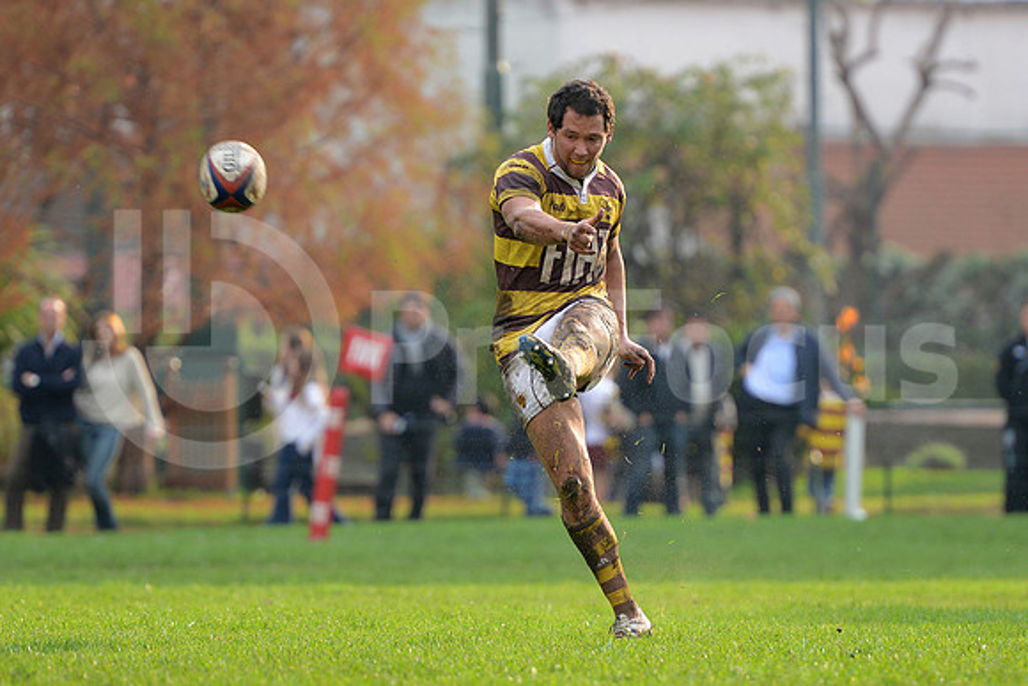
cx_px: 514
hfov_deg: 7.6
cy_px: 343
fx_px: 7711
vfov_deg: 5.1
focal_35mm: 270
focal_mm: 270
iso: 1000
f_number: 4
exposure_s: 1/1600
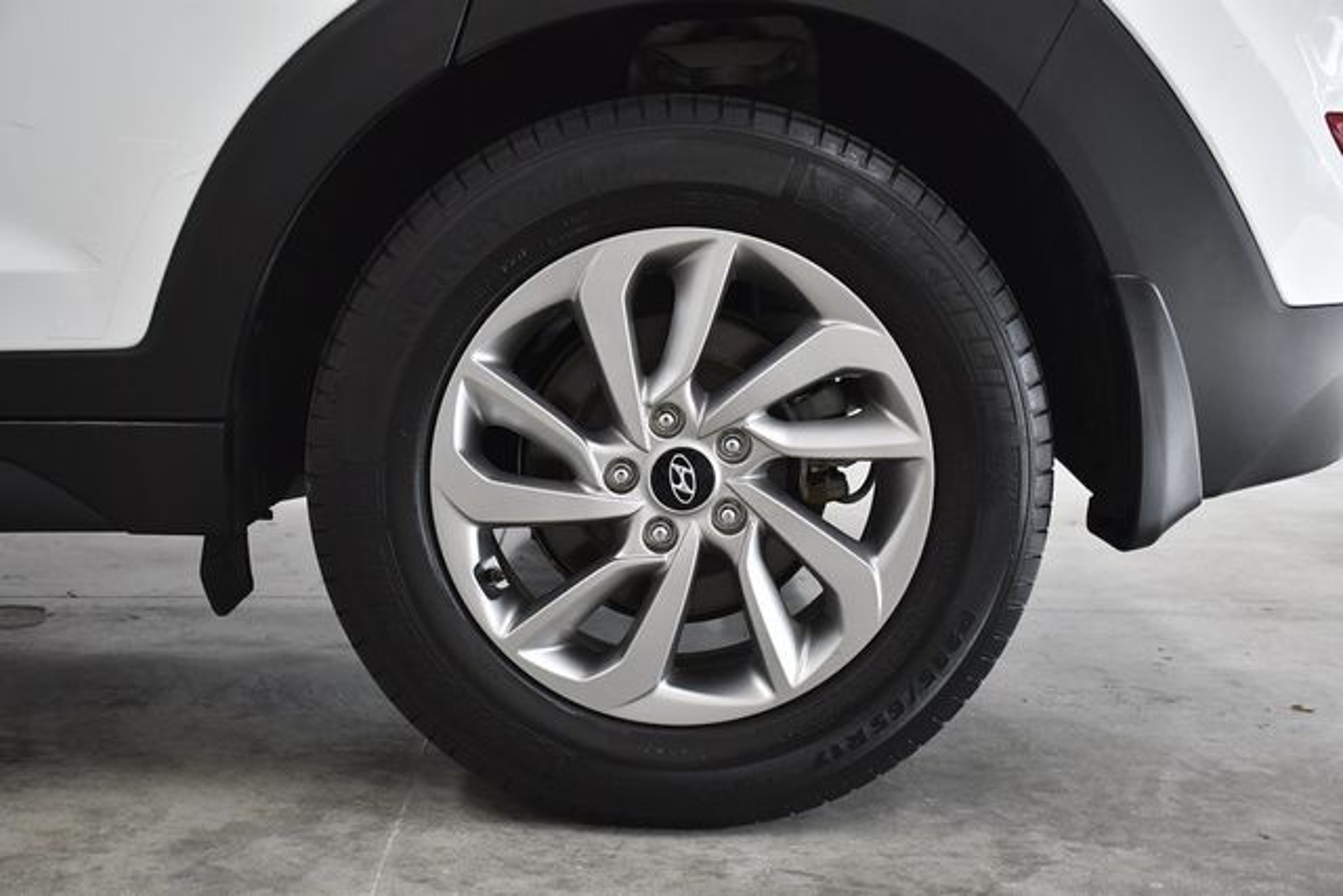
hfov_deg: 41.1
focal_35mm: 48
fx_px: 1791
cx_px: 672
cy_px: 448
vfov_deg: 28.1
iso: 1250
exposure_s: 1/800
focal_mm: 32
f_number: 4
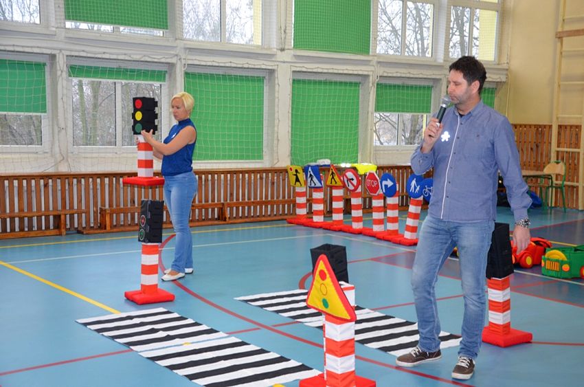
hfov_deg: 37.9
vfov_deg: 25.6
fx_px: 850
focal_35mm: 52
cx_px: 292
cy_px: 194
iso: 1100
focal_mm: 35
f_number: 4.5
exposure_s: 1/60
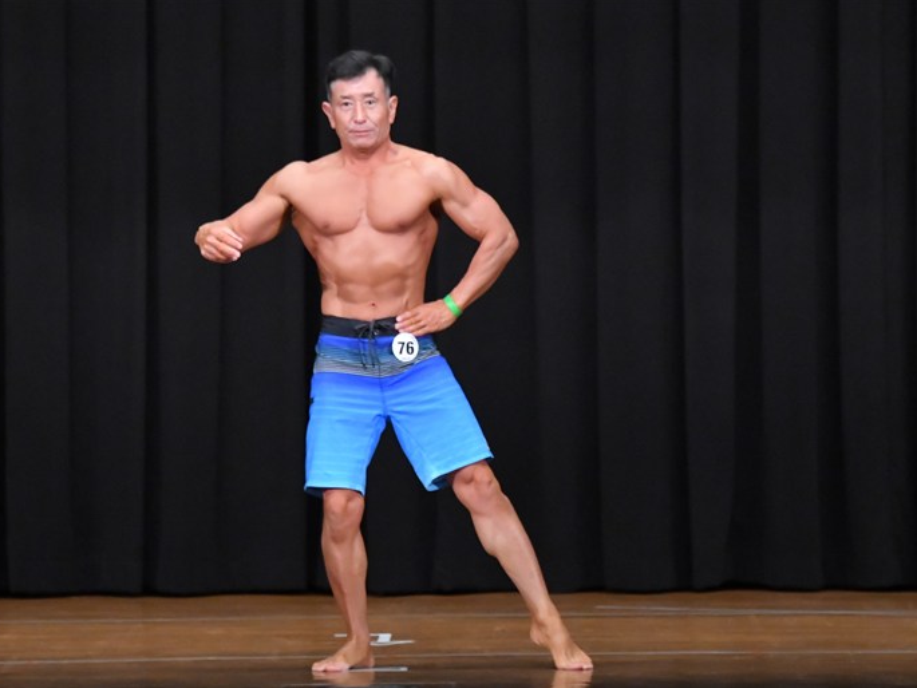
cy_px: 344
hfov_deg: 7.6
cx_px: 416
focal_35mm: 261
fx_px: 6915
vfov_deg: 5.7
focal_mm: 160
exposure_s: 1/400
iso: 8000
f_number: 5.6
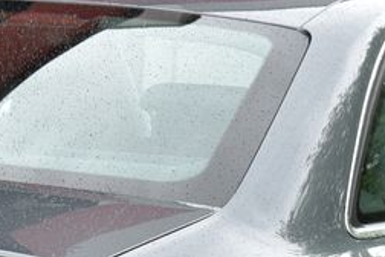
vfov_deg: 6.7
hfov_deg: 10.1
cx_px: 64
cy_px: 399
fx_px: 2171
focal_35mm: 203
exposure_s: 1/200
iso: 500
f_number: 7.1
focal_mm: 50
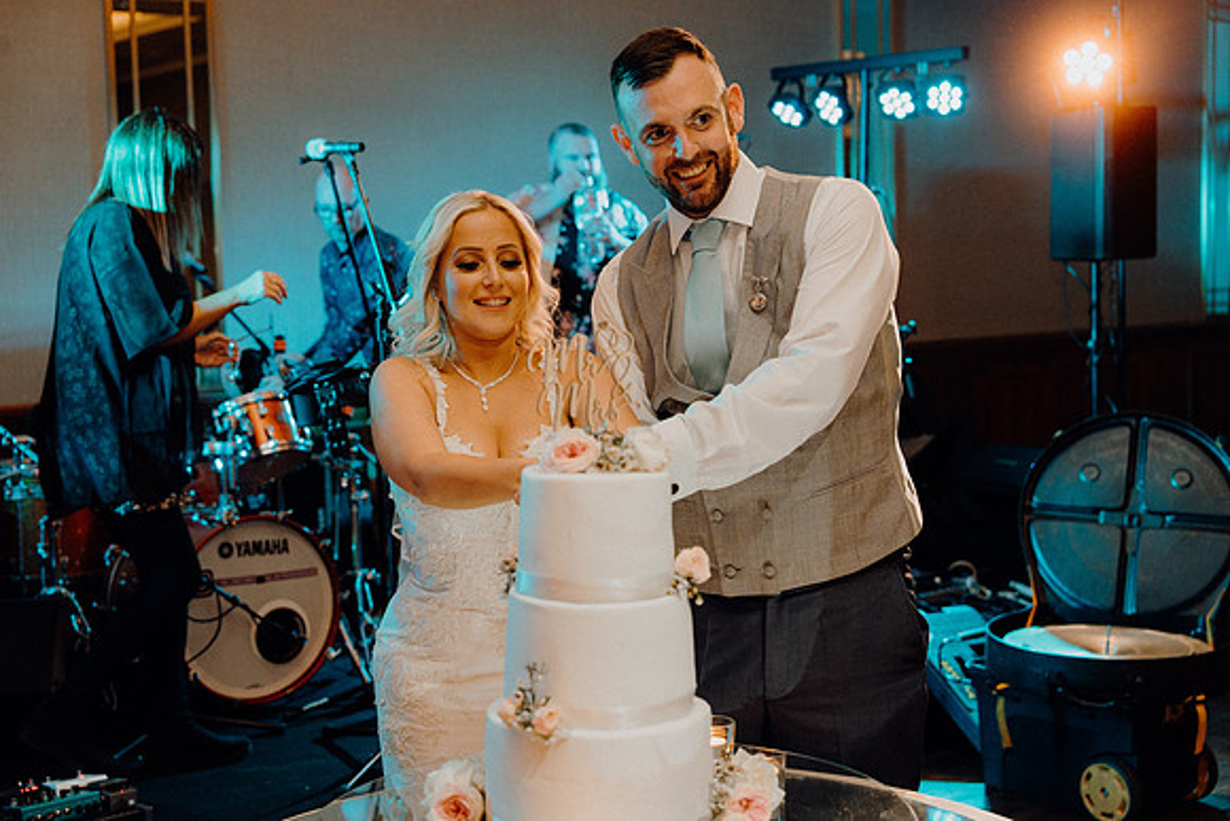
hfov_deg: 41.1
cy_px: 410
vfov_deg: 28.1
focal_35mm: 48
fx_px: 1640
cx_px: 615
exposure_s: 1/160
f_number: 3.5
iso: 2500
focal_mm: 48
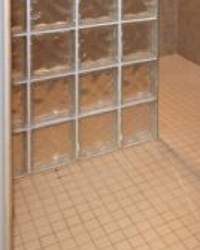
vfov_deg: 26.7
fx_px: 423
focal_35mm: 57
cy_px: -93
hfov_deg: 25.9
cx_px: 172
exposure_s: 1/20
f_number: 5.6
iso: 200
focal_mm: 17
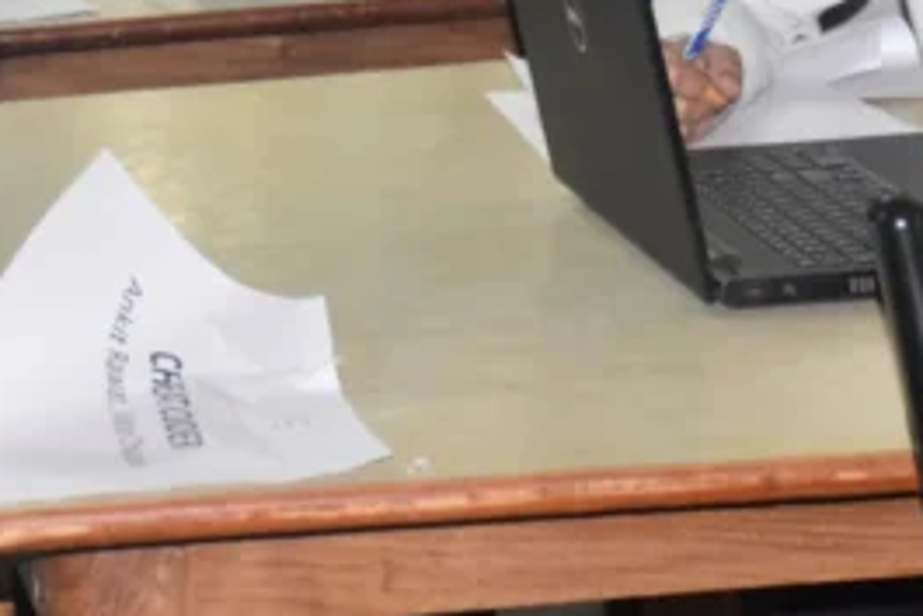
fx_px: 5566
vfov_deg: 6.3
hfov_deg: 9.5
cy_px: -247
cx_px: 268
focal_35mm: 217
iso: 1600
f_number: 4.8
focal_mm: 50
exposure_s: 1/60
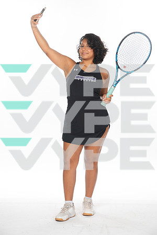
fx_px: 458
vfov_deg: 28.8
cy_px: 118
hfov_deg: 19.5
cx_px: 78
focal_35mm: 70
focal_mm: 70
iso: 800
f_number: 7.1
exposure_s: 1/320
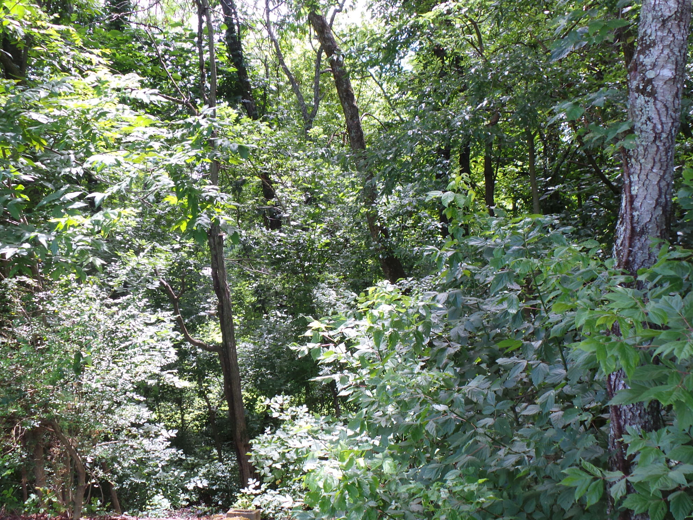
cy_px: 260
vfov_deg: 34.3
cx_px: 346
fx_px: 841
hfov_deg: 44.8
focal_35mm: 42
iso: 100
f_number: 4
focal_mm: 7.5
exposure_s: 1/50
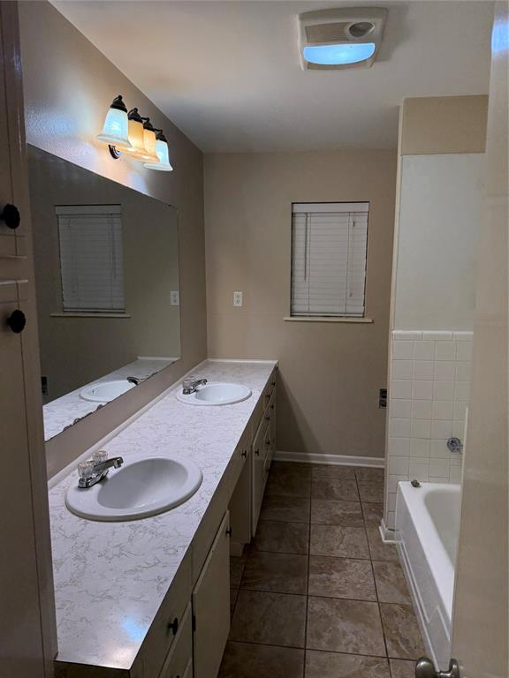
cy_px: 339
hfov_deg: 56.8
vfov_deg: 71.6
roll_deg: -0.2
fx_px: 471
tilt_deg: -9.0
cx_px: 254
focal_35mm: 24
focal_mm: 6.76
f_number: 1.78
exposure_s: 1/236
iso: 160
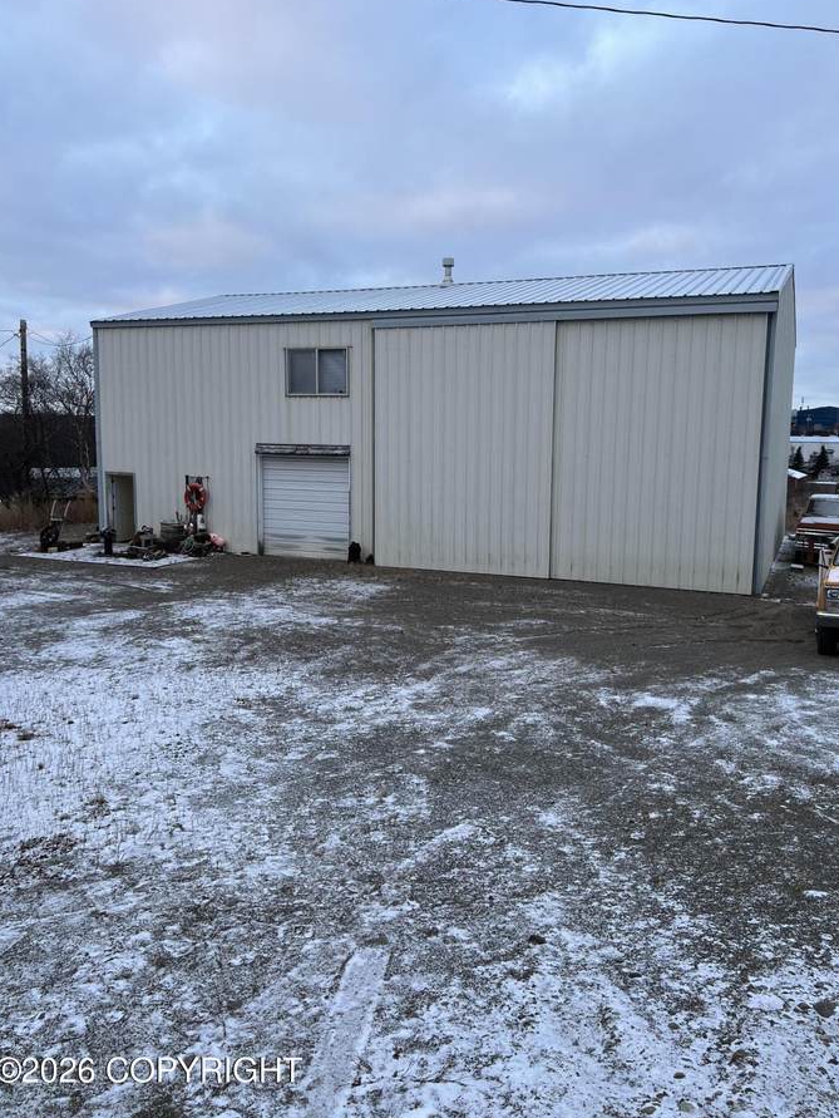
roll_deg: +1.3
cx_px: 444
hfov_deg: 49.8
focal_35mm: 28
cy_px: 523
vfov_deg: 63.4
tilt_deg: -3.7
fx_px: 904
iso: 40
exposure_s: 1/121
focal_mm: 5.7
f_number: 1.5
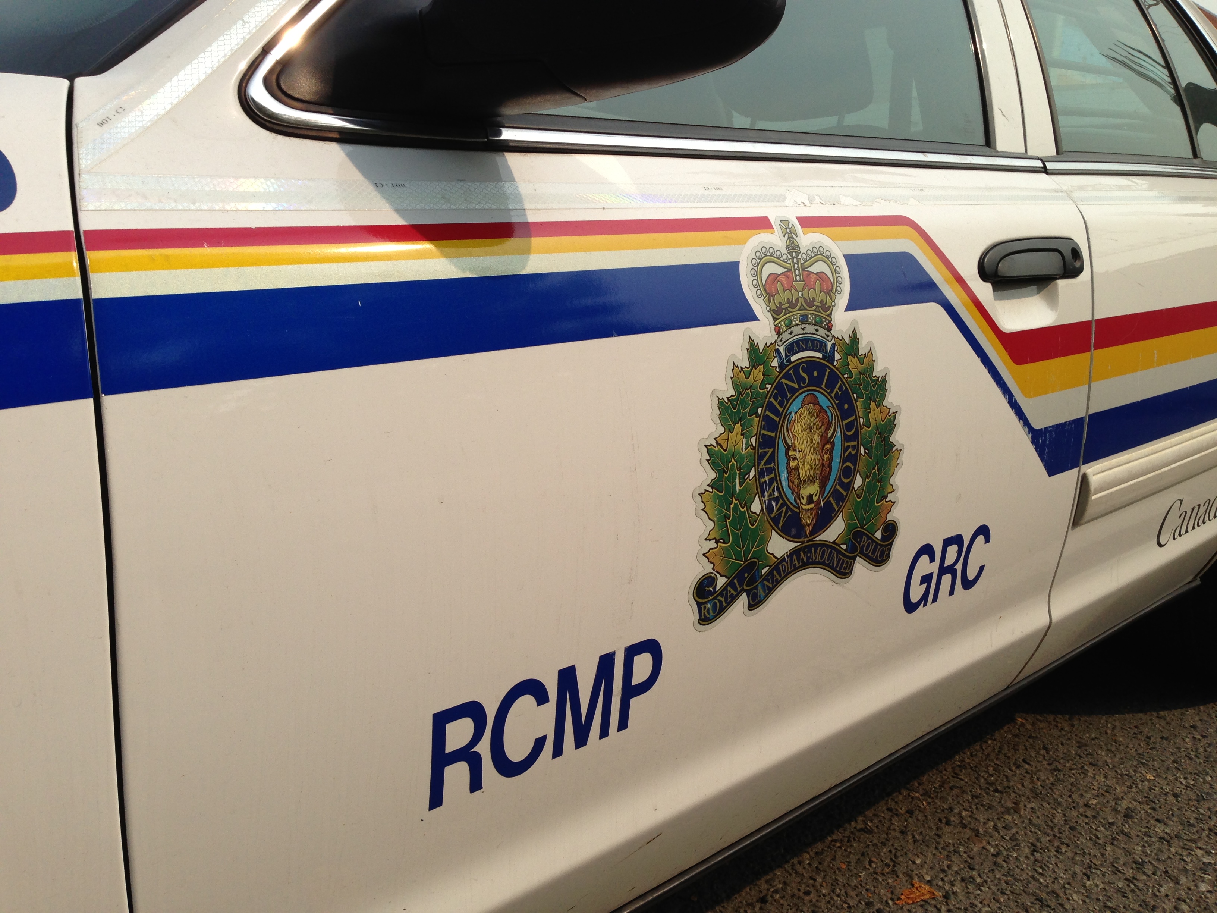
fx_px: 1160
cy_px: 456
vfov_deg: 42.9
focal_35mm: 33
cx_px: 608
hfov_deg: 55.4
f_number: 2.4
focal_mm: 4.13
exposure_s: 1/1938
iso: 50
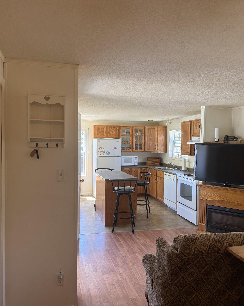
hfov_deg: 54.9
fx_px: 235
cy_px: 150
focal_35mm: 26
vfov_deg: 66.0
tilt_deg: -1.4
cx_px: 123
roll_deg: -1.4
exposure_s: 1/120
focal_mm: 6.76
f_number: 1.78
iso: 160
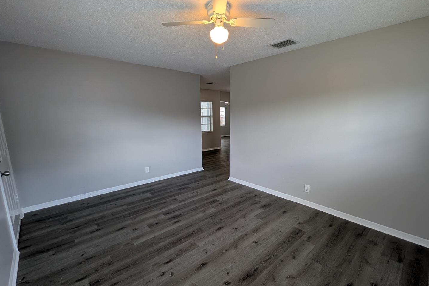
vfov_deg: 77.2
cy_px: 151
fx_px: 179
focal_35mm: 15
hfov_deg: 100.3
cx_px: 229
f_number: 2.2
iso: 48
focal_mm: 1.95
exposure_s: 1/24
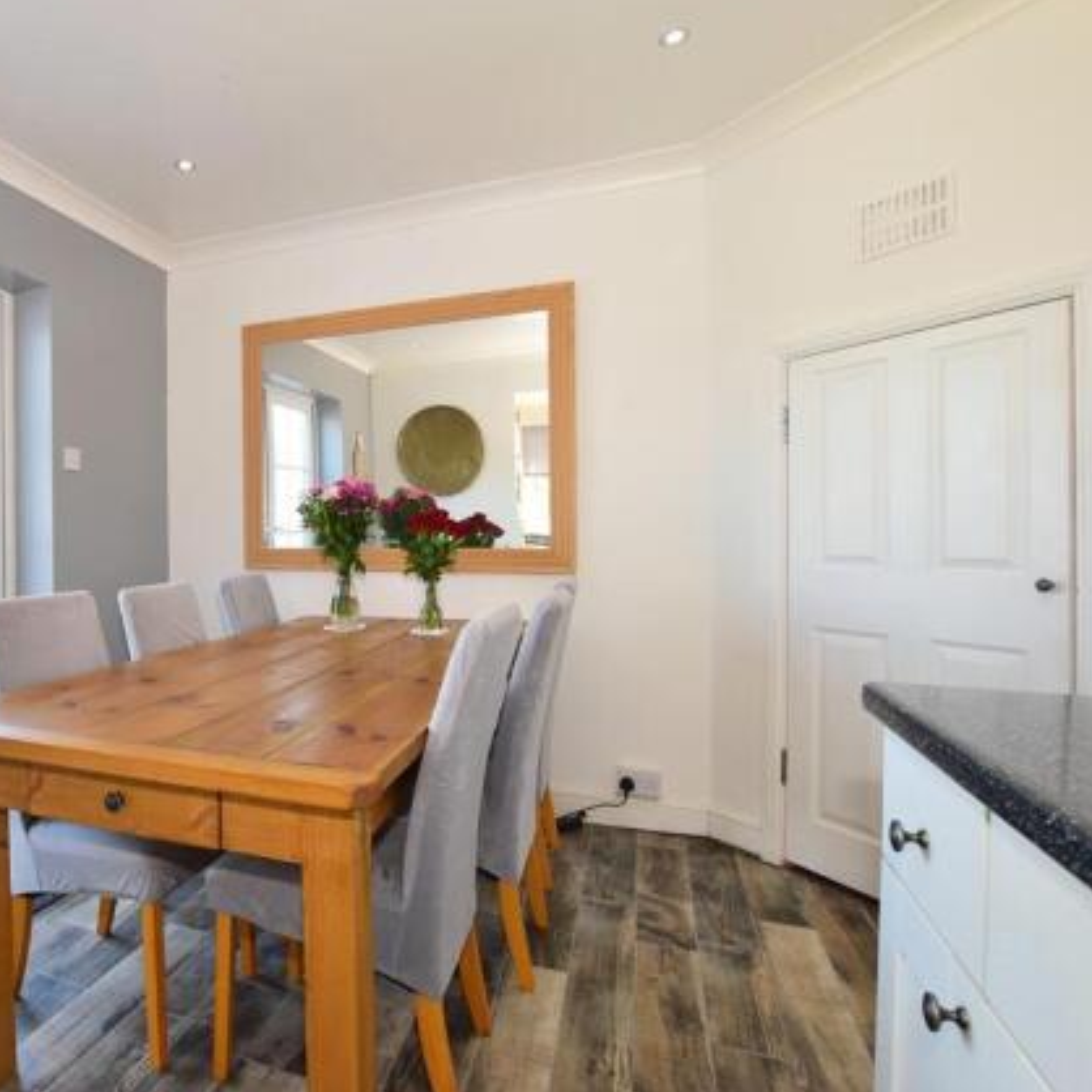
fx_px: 714
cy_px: 542
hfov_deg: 70.2
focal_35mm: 20
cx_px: 282
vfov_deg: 74.8
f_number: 6.3
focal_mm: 10
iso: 640
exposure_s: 1/80
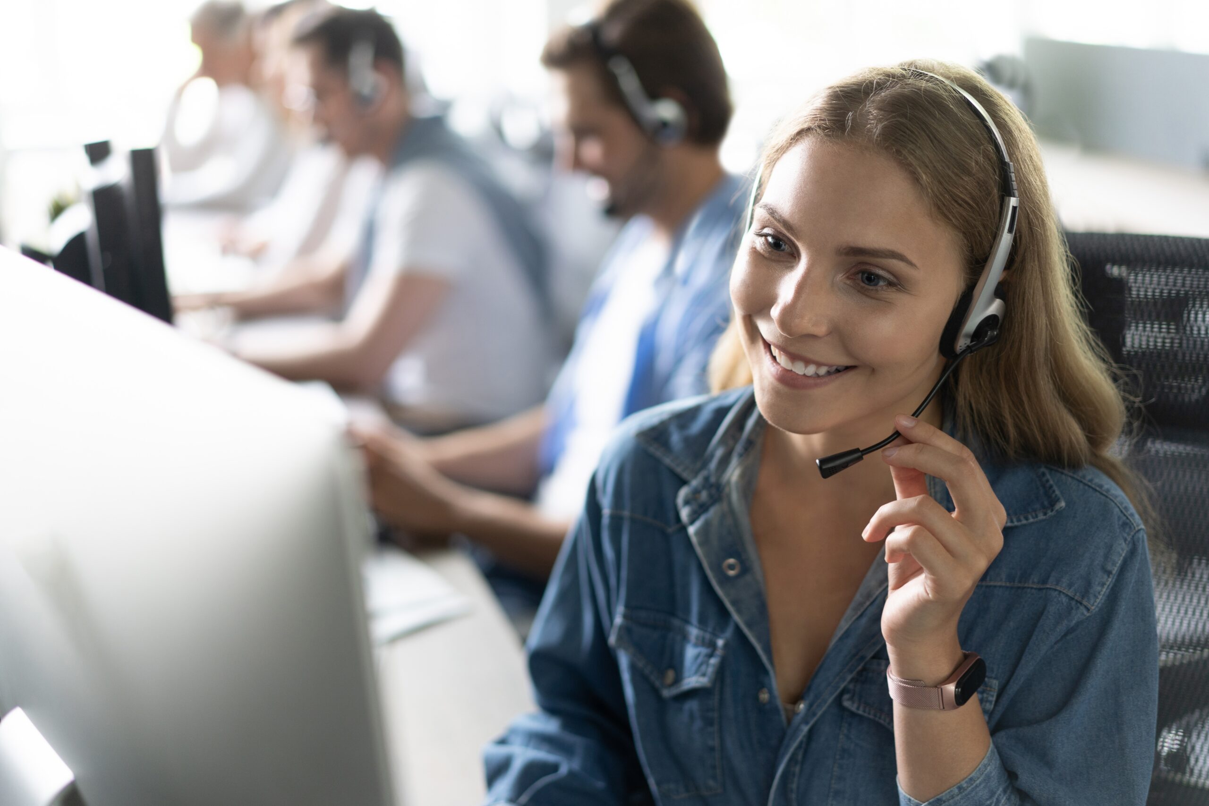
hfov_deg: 36.2
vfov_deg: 24.6
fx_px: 1847
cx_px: 604
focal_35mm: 55
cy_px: 403
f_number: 1.8
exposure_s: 1/100
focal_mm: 55
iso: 200
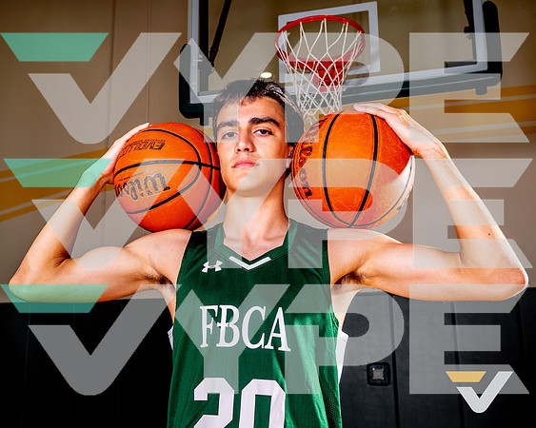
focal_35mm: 39
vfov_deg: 37.9
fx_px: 624
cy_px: 214
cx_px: 243
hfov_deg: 46.4
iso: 100
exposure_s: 1/125
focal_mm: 35
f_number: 8
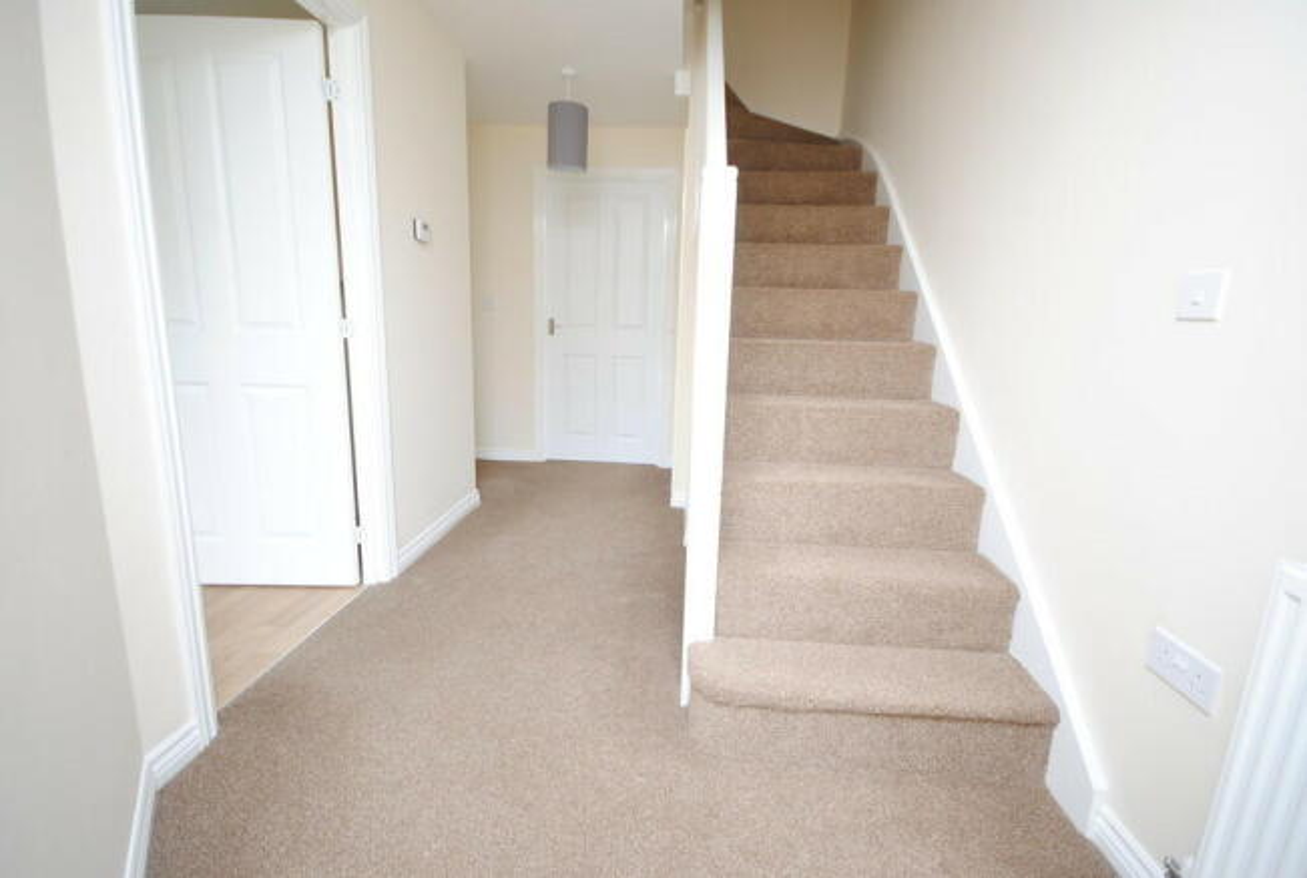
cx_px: 654
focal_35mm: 15
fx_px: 546
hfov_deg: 100.3
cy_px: 439
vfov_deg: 77.6
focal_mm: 10
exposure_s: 1/80
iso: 200
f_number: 4.5
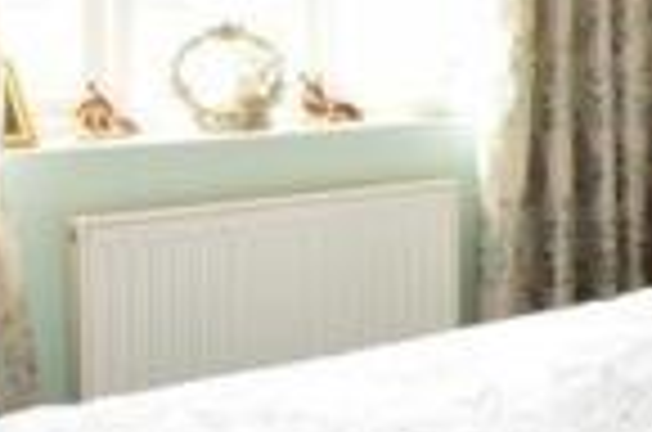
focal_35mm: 68
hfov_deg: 23.7
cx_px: 976
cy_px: 7
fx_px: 1229
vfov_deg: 19.4
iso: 400
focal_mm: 10
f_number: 20
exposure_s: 1/4
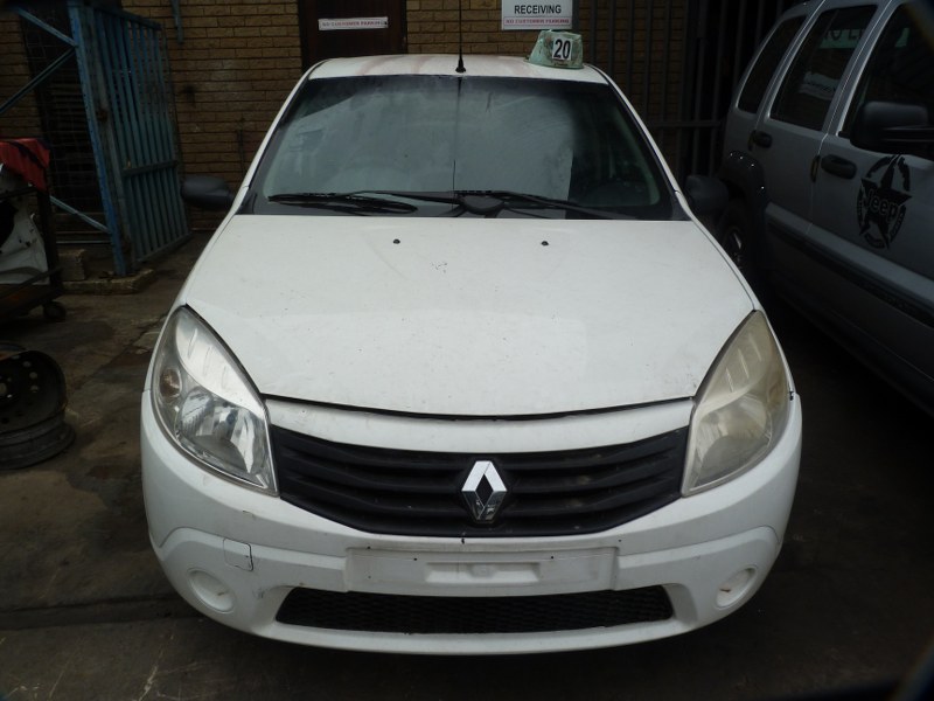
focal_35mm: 25
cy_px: 350
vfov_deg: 54.9
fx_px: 675
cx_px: 467
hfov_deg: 69.4
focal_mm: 4.5
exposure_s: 1/200
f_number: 5
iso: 80
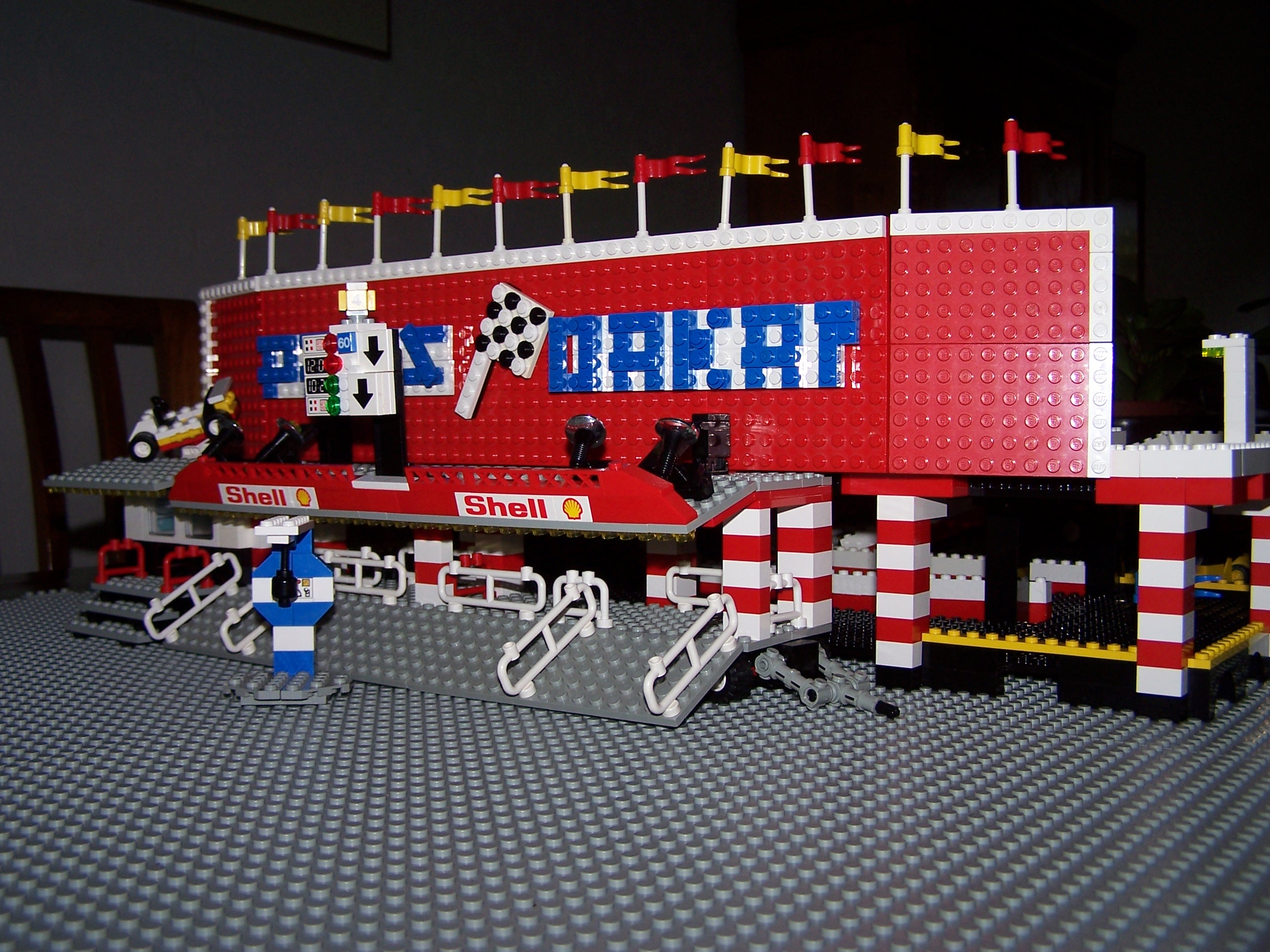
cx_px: 635
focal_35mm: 38
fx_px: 1394
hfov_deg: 49.0
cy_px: 476
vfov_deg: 37.7
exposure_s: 1/60
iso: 80
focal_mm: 6.3
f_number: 2.8
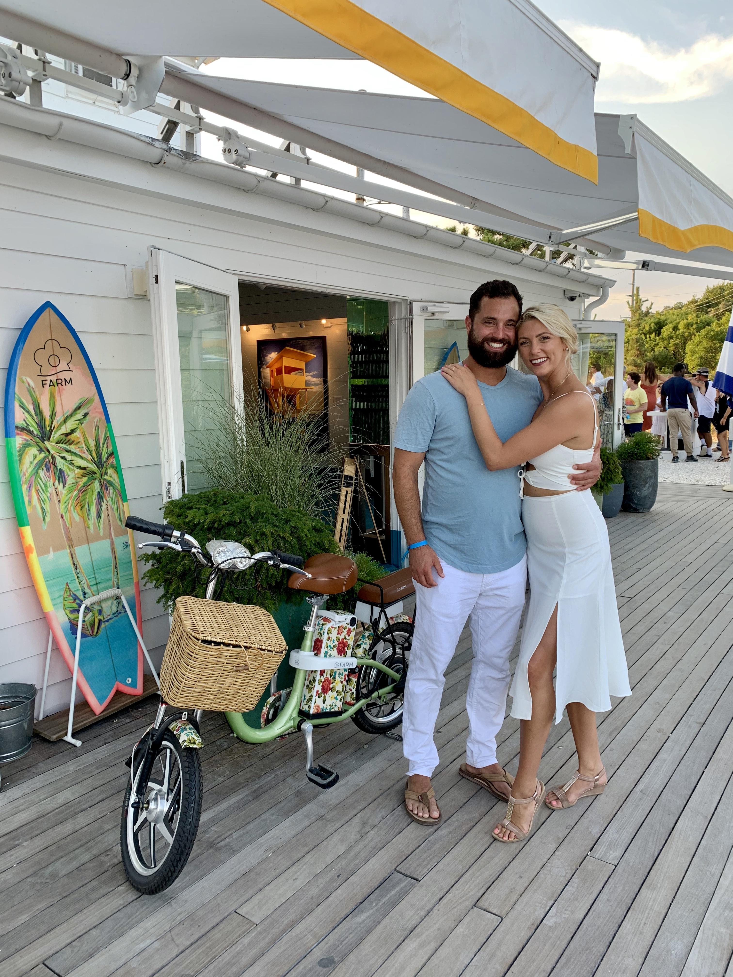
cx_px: 366
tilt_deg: -6.1
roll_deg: +1.0
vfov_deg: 67.3
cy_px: 488
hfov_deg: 53.1
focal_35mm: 26
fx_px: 734
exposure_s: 1/122
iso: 25
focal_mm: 4.25
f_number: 1.8
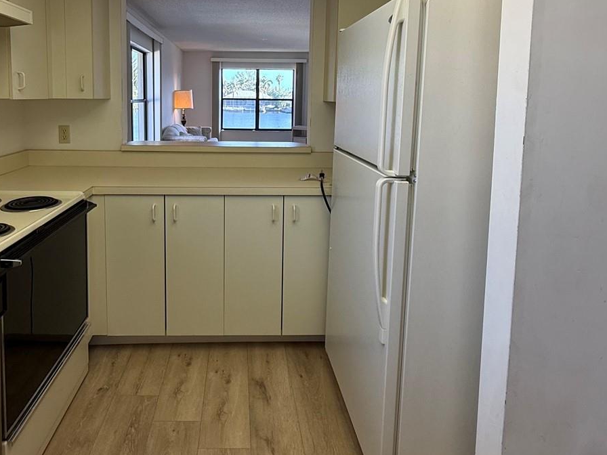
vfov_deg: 53.2
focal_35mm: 25
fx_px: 438
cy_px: 133
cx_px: 240
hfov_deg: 68.6
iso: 100
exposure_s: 1/120
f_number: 2.2
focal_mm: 2.22
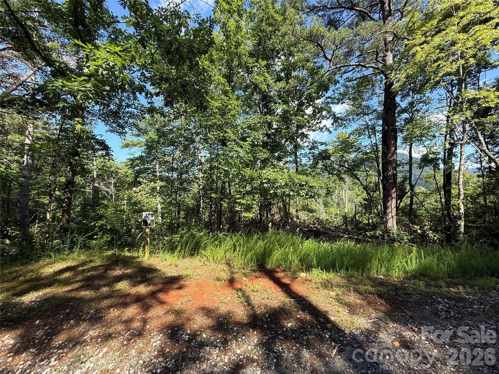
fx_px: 202
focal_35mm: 14
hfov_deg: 102.1
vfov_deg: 85.7
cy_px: 187
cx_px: 250
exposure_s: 1/522
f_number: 2.2
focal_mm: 2.22
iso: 50
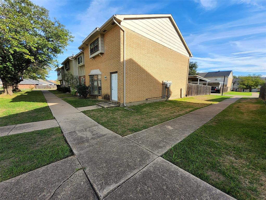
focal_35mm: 13
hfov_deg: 106.1
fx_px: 100
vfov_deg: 90.0
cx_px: 133
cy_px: 100
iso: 32
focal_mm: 1.13
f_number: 2.2
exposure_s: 1/769
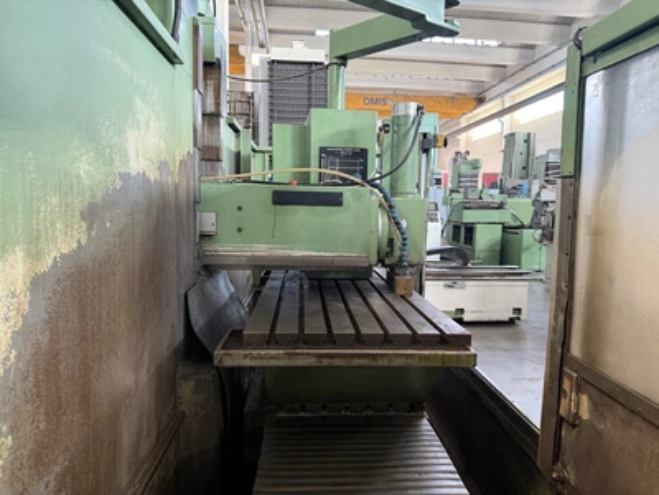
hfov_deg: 71.6
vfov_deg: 56.8
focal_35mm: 24
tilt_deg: -5.4
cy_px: 248
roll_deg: -1.0
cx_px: 330
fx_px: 457
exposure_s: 1/50
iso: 320
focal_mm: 6.76
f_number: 1.78
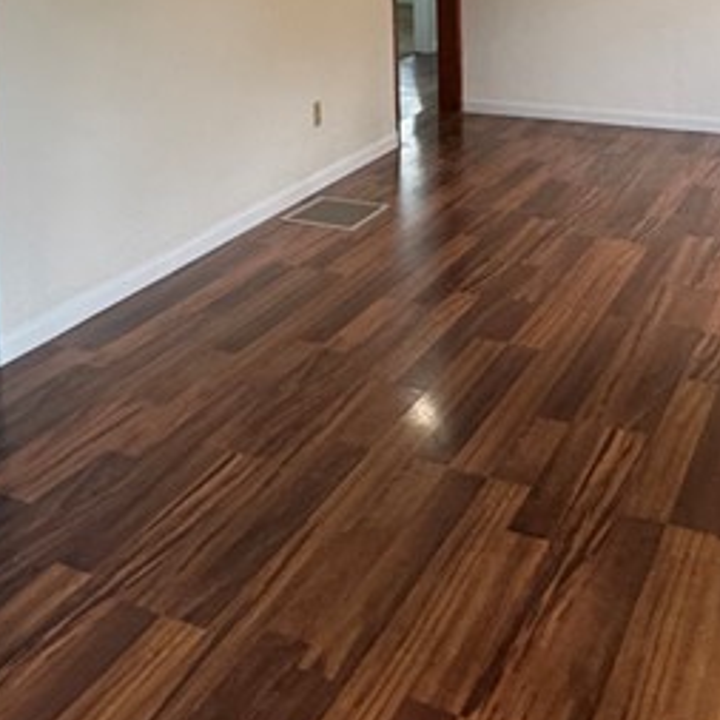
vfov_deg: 31.2
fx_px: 1177
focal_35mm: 50
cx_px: 188
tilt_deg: -6.3
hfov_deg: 33.4
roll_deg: +1.3
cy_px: -17
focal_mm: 2.22
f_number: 2.2
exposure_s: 1/120
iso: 320
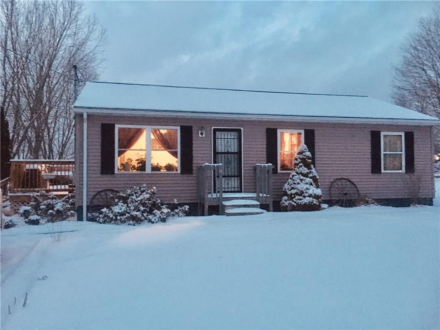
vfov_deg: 48.2
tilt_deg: +0.9
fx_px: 369
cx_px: 220
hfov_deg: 61.7
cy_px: 165
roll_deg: +0.7
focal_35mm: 29
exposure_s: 1/15
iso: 500
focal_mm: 4.15
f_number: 2.2
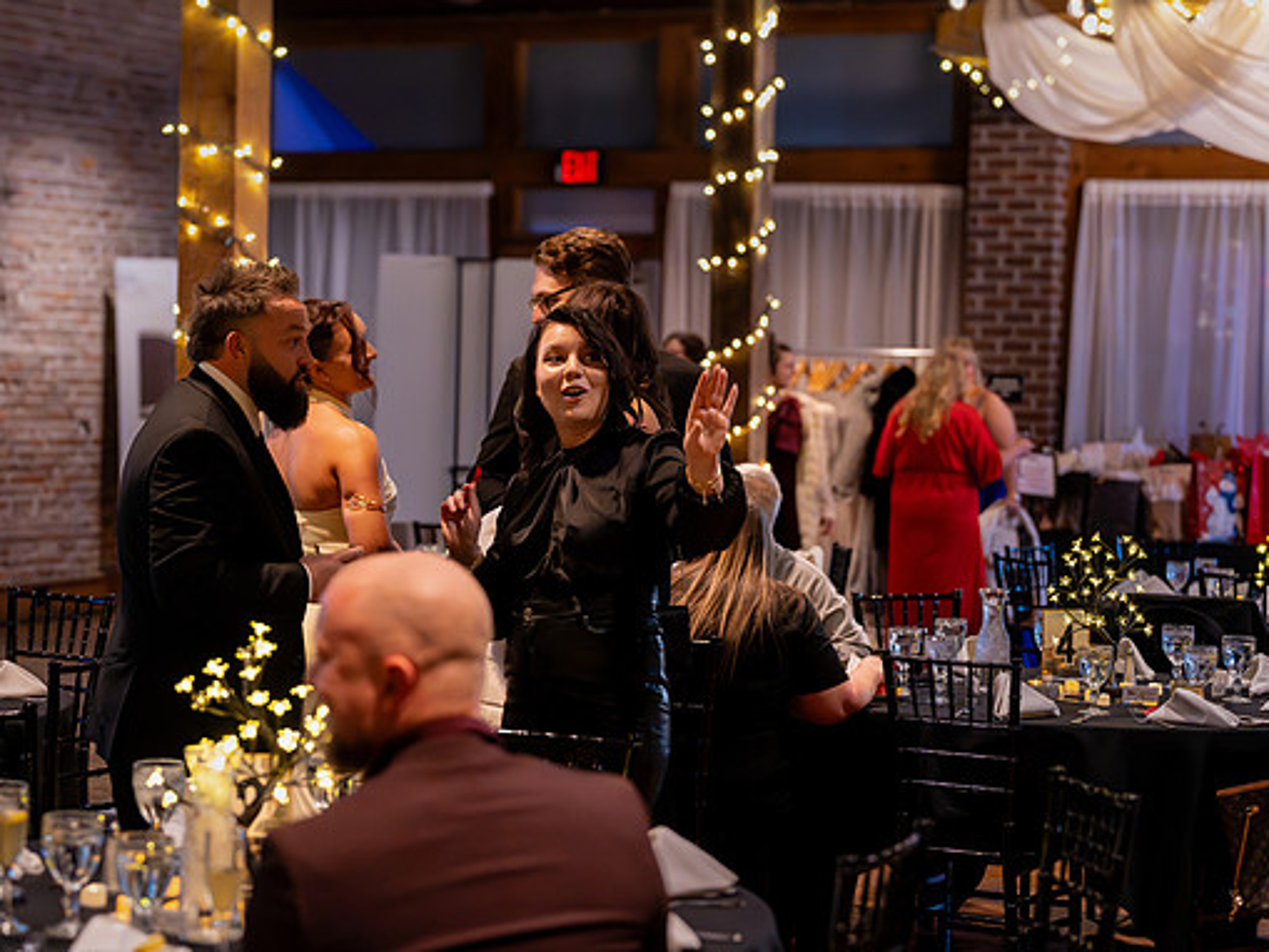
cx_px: 581
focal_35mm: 80
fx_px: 2933
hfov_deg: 24.4
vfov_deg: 18.4
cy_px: 477
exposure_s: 1/400
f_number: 2.8
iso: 12800
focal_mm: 73
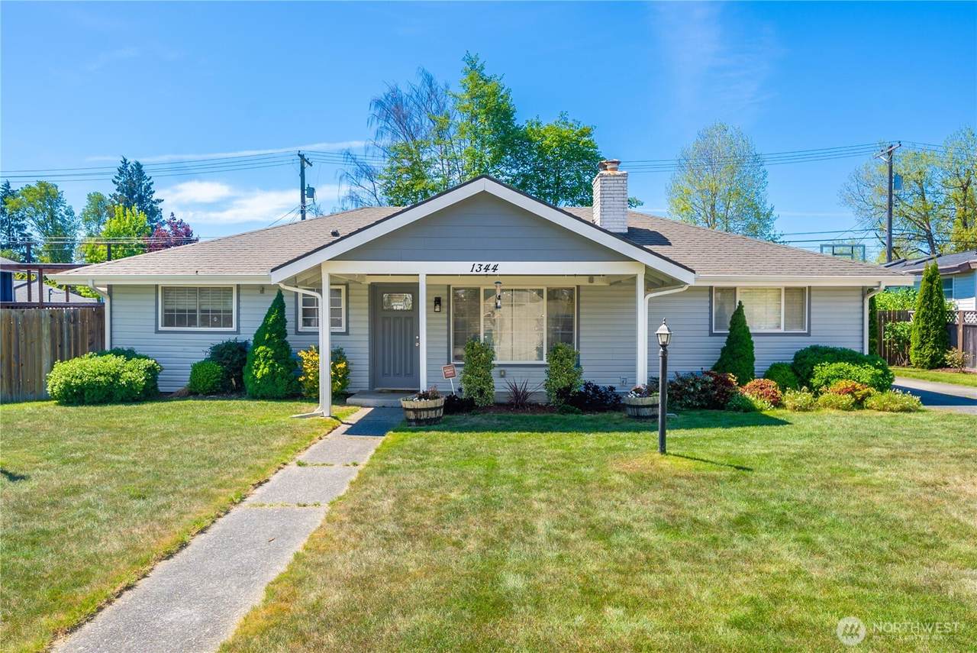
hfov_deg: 90.0
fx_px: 489
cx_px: 488
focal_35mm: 18
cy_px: 326
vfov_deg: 67.5
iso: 80
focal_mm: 18
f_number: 7.1
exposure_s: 1/125
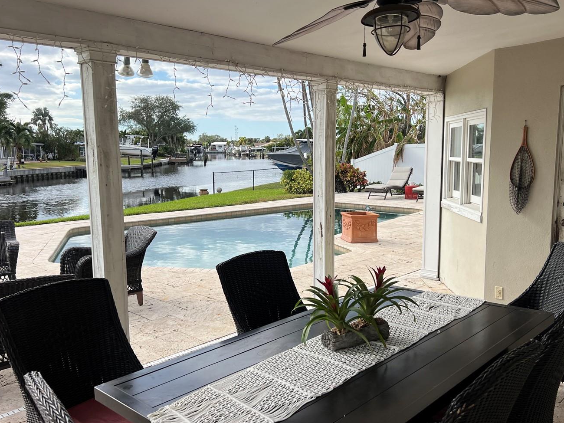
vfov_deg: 44.2
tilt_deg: -8.3
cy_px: 220
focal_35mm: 32
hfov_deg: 56.8
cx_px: 294
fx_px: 521
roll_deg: +1.1
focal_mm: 5.7
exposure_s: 1/2994
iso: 50
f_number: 1.5
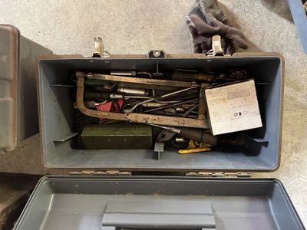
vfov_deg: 56.8
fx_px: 213
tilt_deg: -82.6
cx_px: 154
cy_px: 115
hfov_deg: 71.6
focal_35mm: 24
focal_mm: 6.76
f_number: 1.78
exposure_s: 1/40
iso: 800
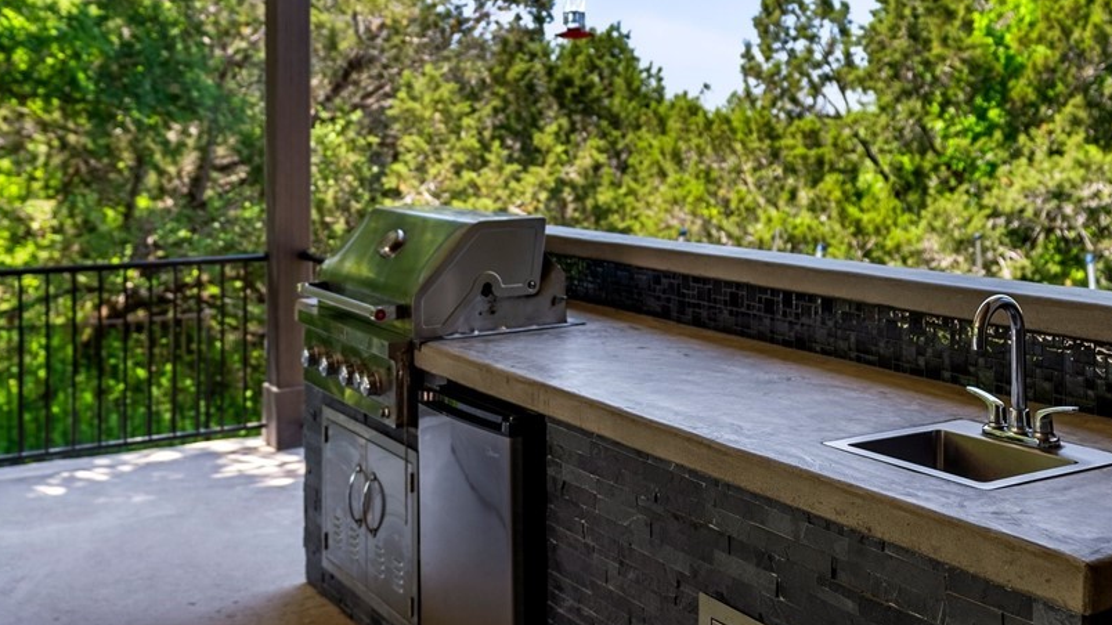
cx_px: 577
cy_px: 165
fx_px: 1209
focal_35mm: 41
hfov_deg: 49.4
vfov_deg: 28.6
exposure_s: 1/100
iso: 100
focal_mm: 29
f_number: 2.8
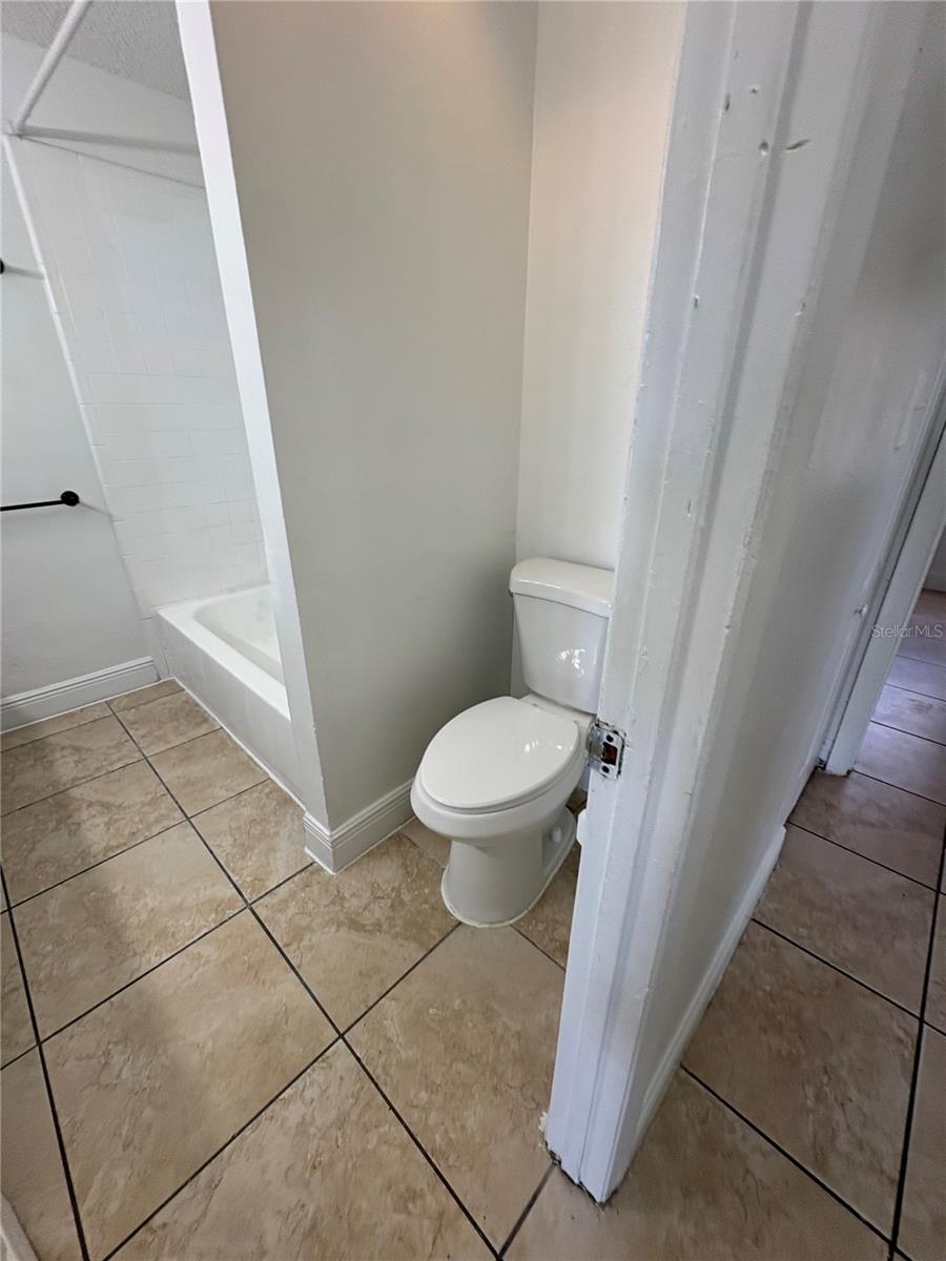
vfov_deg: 102.1
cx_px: 473
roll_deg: +0.9
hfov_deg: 85.7
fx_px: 510
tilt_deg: -24.1
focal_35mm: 14
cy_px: 630
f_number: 2.2
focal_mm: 2.22
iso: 100
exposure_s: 1/120
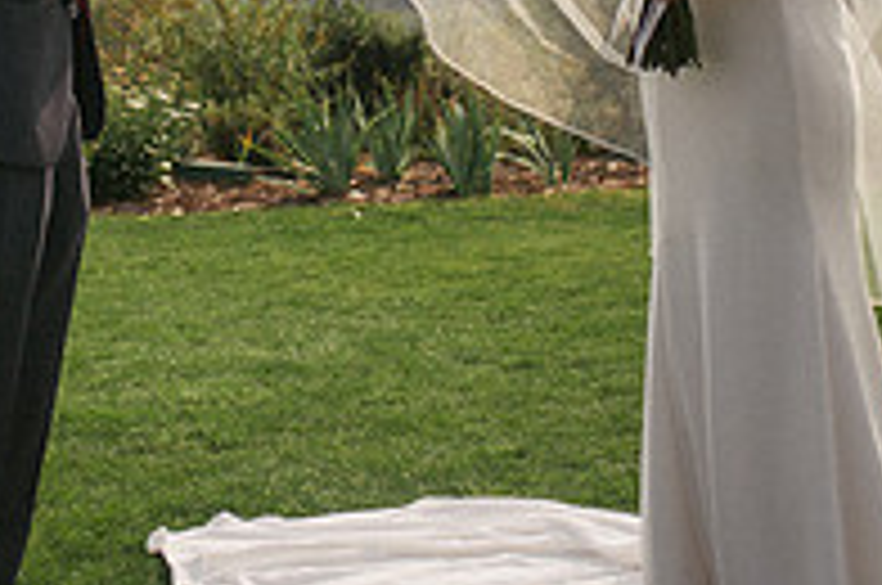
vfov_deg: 15.4
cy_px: -230
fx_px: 2030
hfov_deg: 24.4
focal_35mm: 83
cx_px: 302
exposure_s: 1/8000
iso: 400
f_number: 2.8
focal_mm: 28
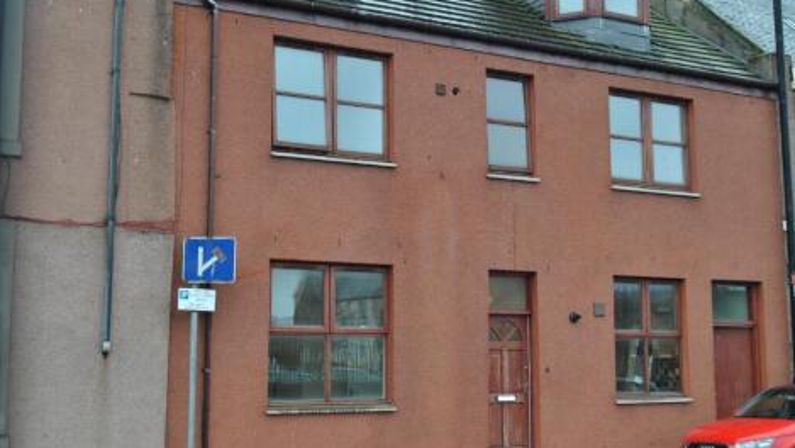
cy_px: 203
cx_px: 402
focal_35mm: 51
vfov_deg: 23.5
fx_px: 1075
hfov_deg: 40.6
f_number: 5
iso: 200
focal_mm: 32
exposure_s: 1/100
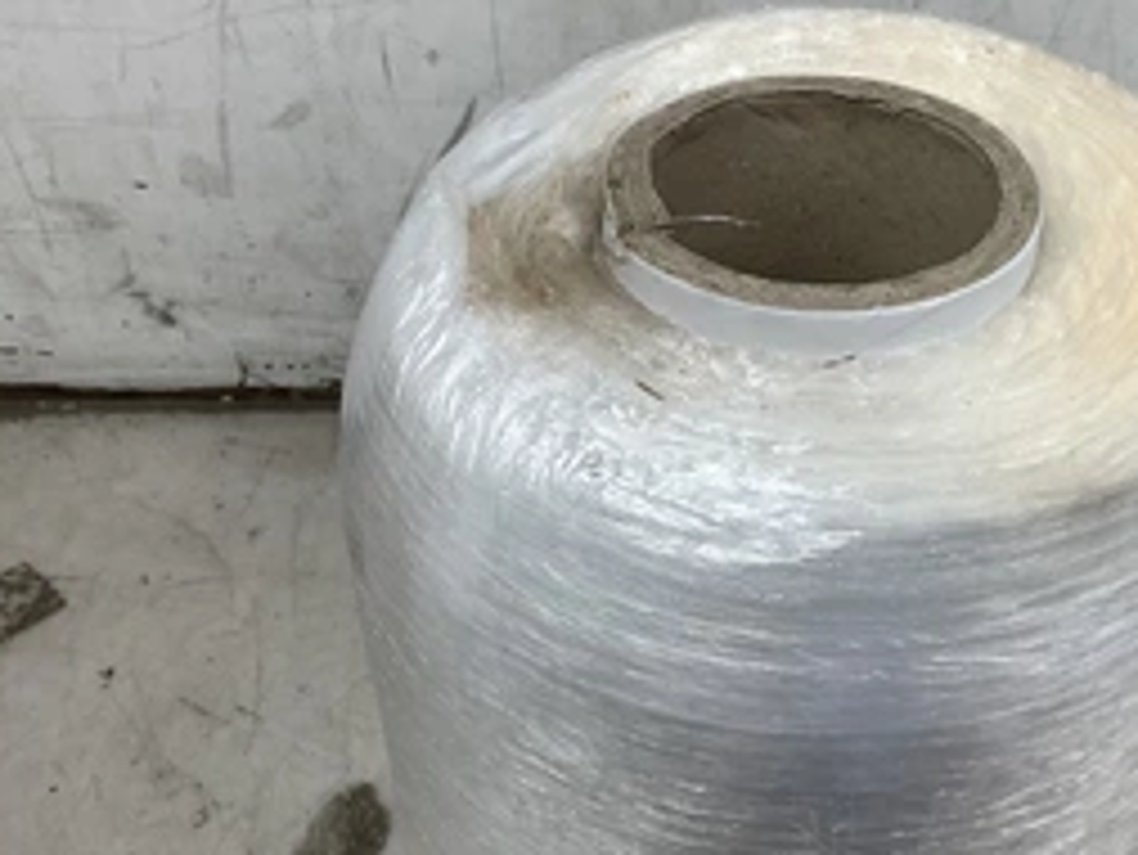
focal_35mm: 49
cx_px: 724
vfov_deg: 29.7
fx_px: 1612
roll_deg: +0.3
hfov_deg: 38.6
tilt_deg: -39.3
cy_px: 387
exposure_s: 1/120
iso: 40
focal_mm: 3.3
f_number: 2.4
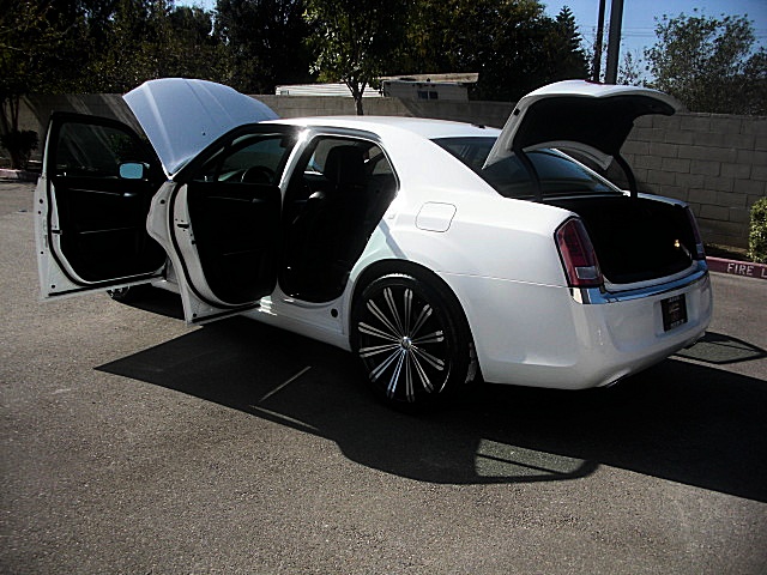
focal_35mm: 36
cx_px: 384
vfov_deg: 39.7
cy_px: 288
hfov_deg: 51.4
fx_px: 798
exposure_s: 1/160
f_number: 7.9
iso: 50
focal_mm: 6.3
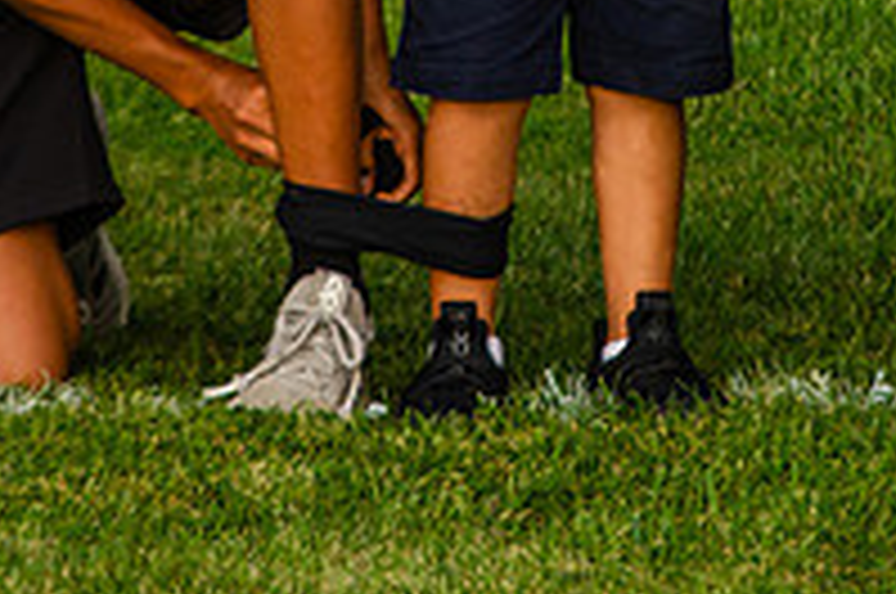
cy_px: -180
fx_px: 20624
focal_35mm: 830
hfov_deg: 2.5
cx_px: 468
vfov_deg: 1.7
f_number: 5.6
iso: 250
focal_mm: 190
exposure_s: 1/500
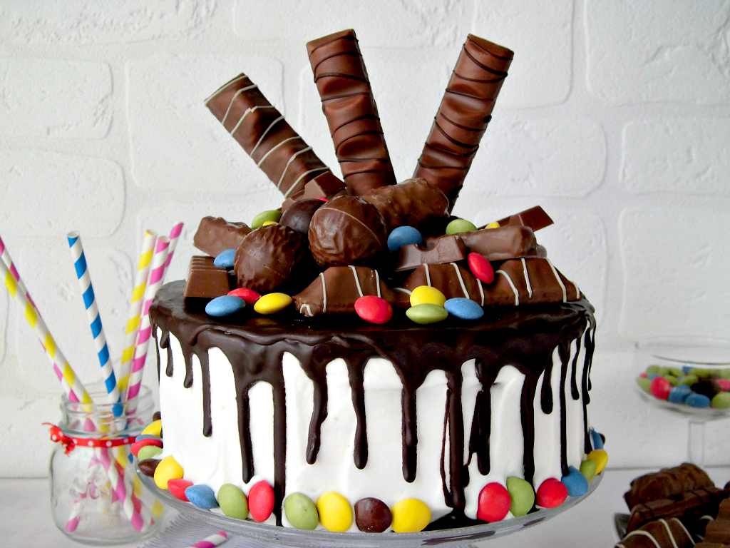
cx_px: 365
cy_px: 274
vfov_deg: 30.9
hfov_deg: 40.4
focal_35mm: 47
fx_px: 991
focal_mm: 8.3
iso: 100
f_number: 3.4
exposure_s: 1/60
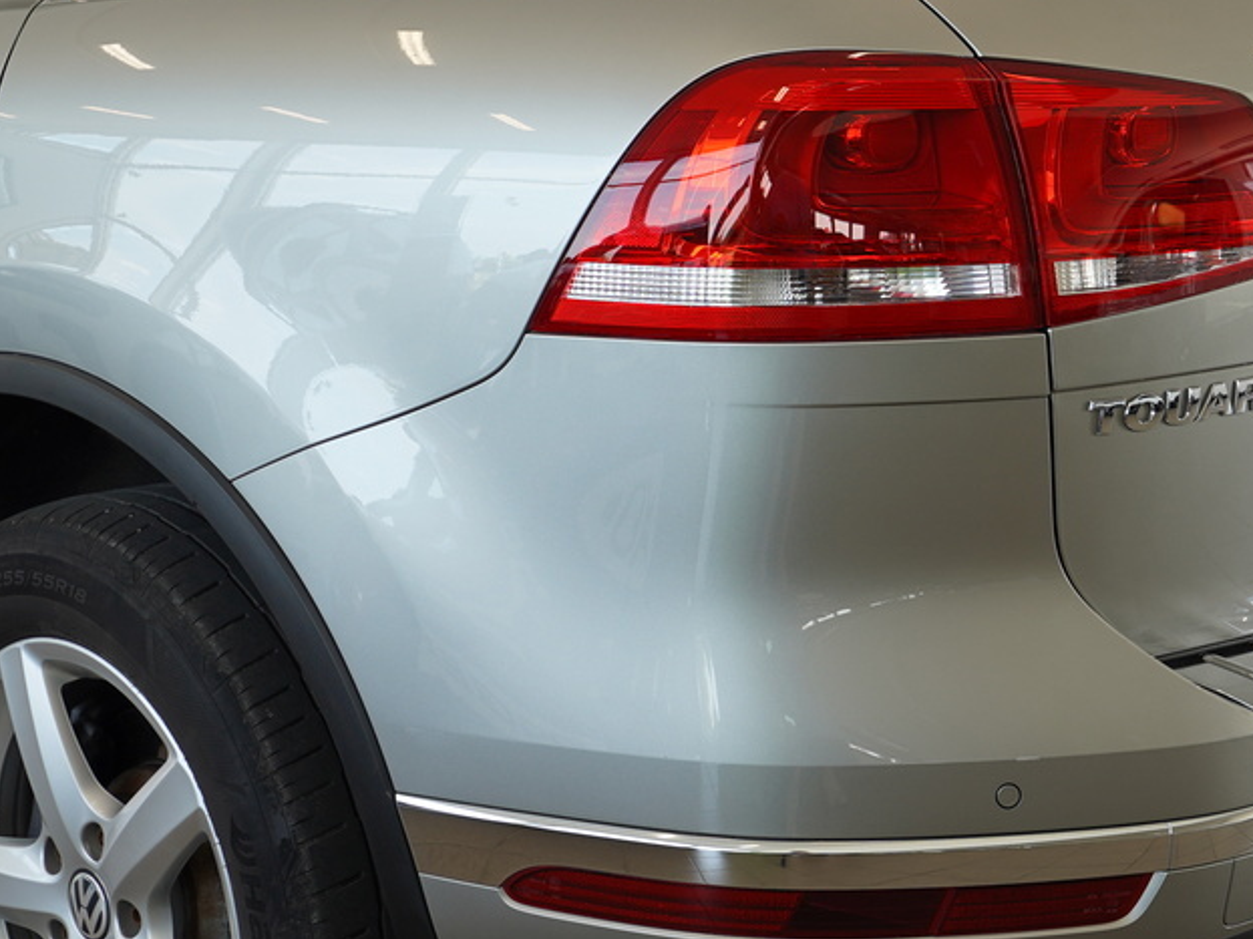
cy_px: 332
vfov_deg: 24.3
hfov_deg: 32.0
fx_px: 2171
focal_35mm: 60
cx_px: 430
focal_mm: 24
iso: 125
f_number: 4
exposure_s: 1/60
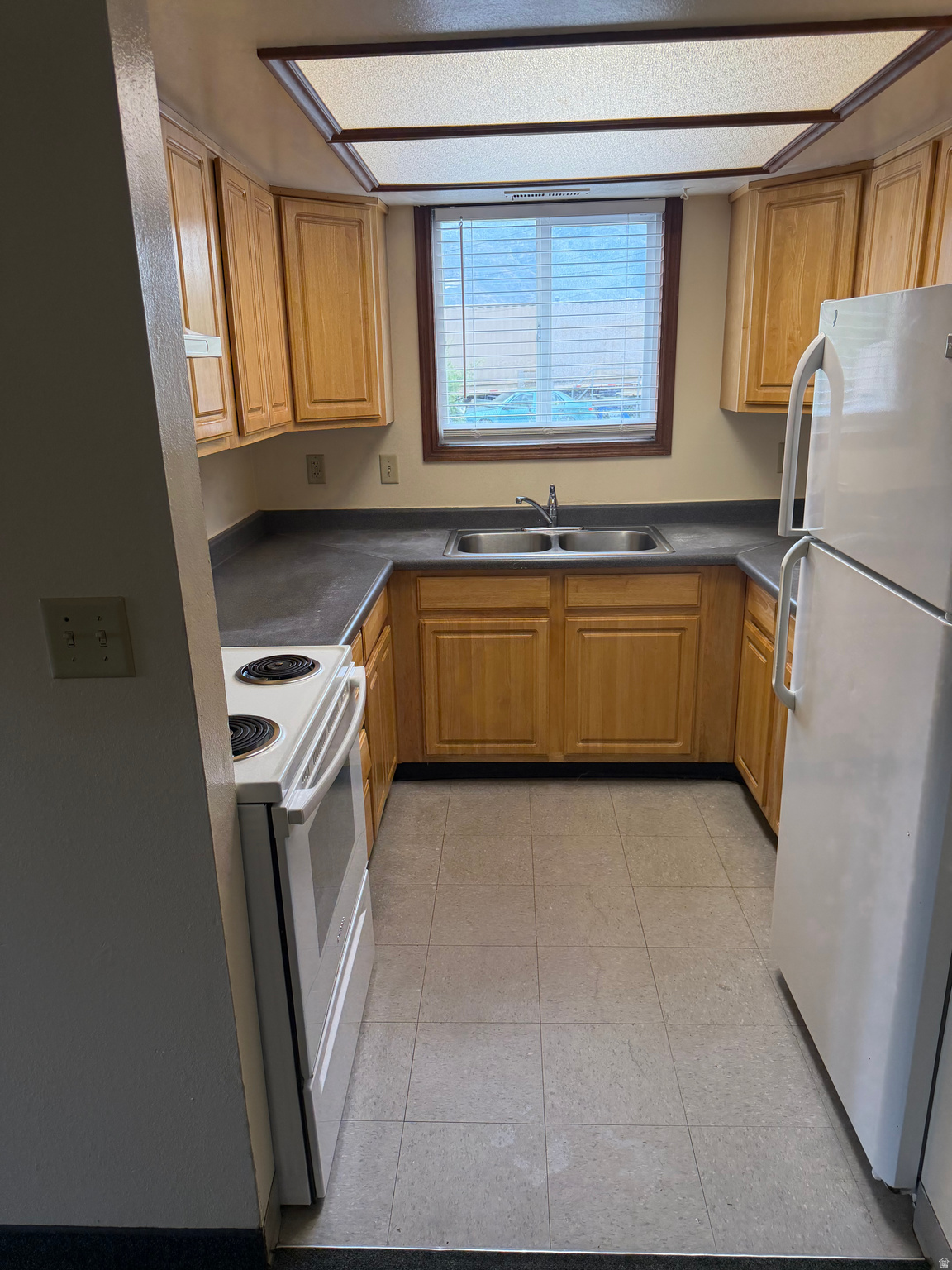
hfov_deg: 56.8
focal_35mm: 24
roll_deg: +1.8
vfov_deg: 71.6
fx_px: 880
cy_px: 635
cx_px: 476
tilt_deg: -17.3
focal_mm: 6.76
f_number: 1.78
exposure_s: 1/187
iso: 160
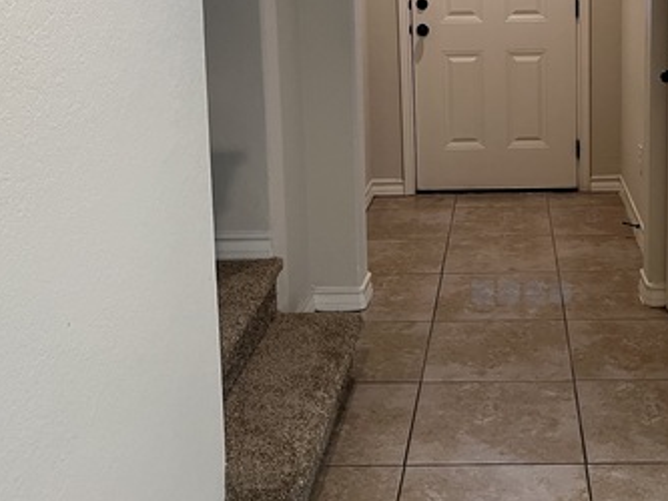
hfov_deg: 37.2
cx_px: 504
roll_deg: +0.8
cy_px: 88
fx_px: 965
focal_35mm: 50
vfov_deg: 28.4
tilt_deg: -8.7
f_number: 1.6
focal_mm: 5.1
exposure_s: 1/60
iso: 100
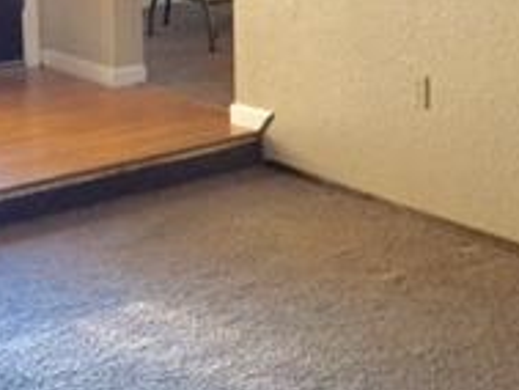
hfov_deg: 18.9
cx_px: 626
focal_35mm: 98
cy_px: -71
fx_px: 1470
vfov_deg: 14.6
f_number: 2.2
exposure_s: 1/30
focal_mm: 4.15
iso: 200
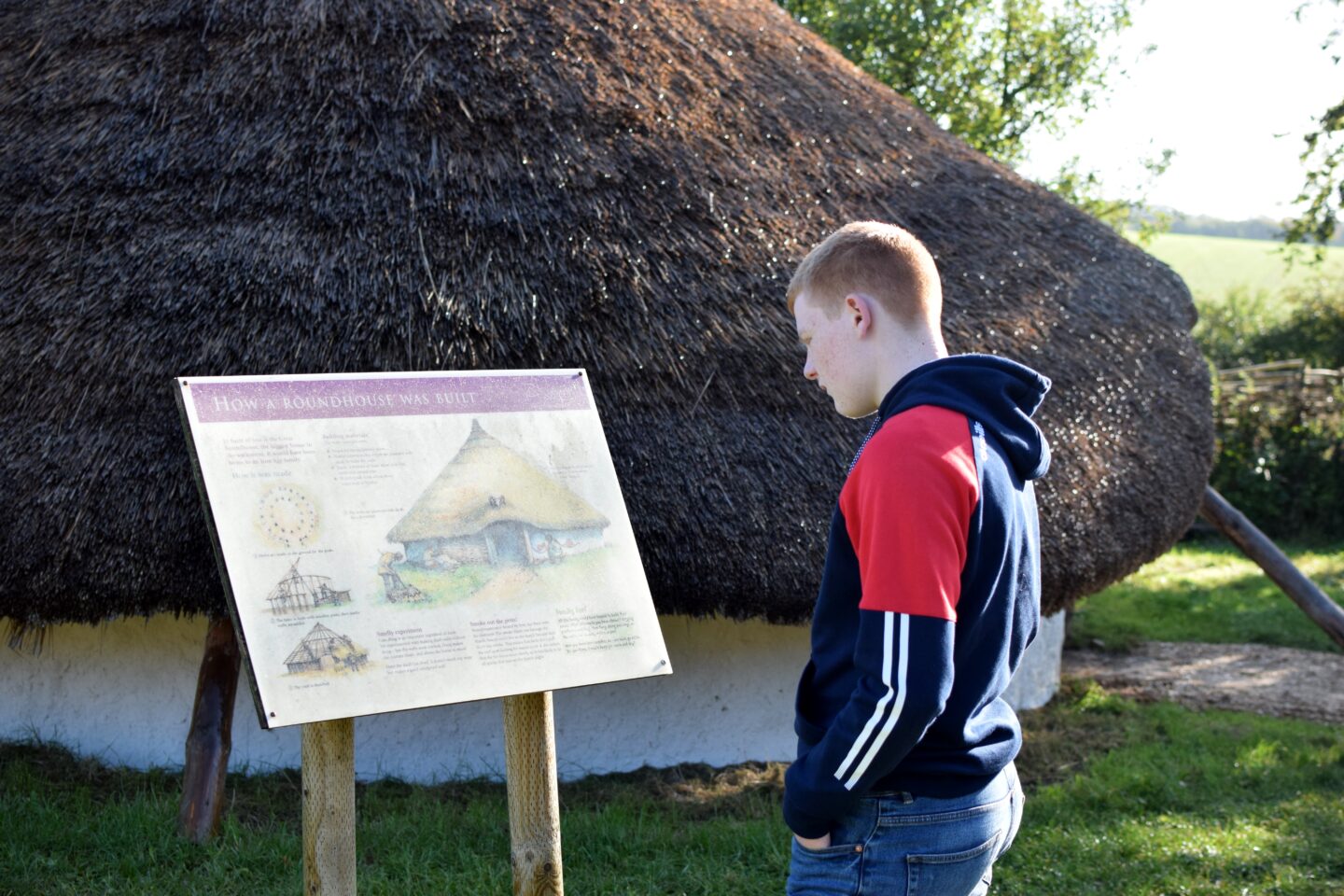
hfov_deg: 37.9
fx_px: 1960
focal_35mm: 52
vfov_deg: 25.8
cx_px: 672
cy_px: 448
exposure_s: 1/1000
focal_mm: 35
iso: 450
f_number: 4
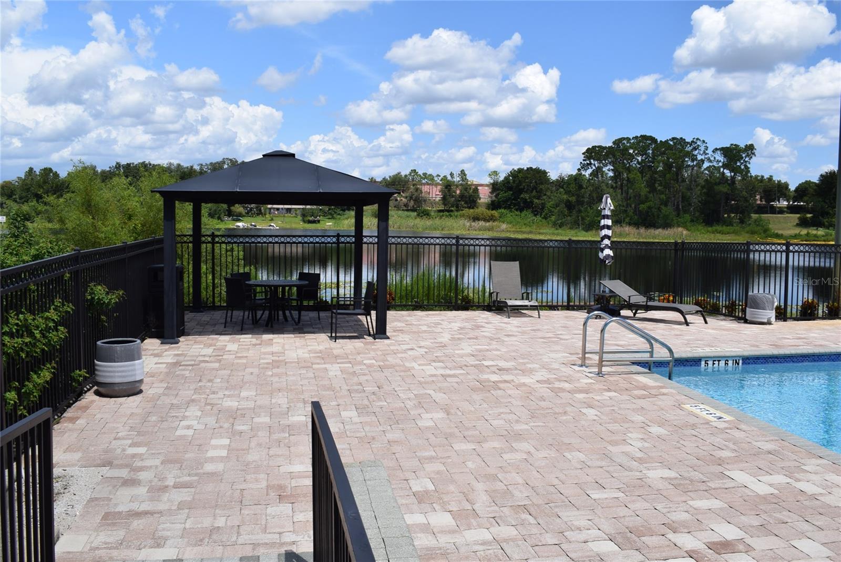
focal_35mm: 33
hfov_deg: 57.2
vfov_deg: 40.0
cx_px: 420
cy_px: 281
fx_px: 771
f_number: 11
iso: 100
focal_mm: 22
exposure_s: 1/200
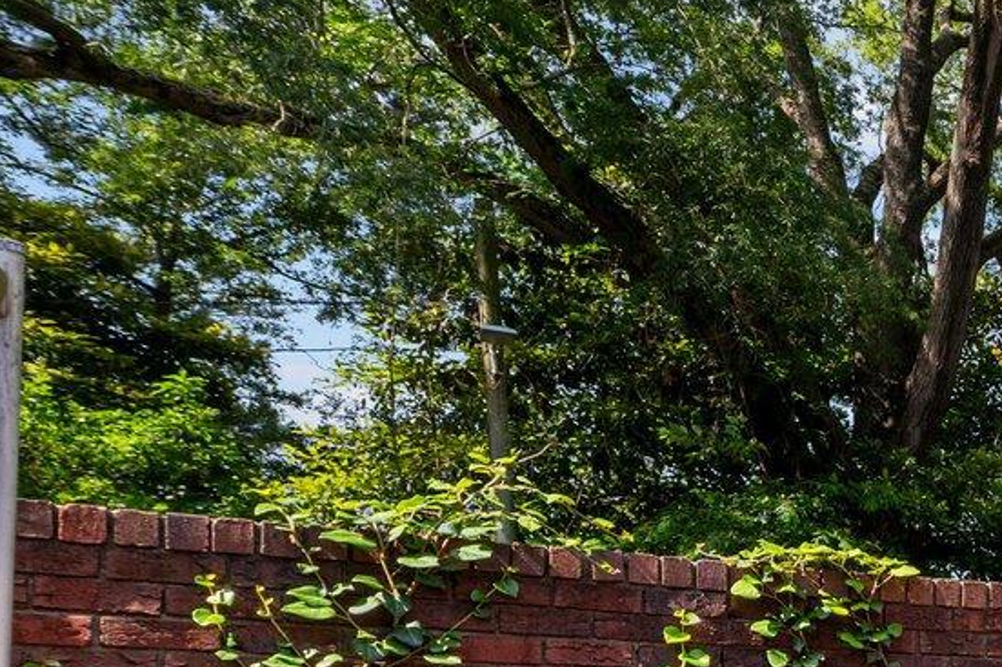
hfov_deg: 23.3
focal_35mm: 52
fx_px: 1447
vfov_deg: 24.2
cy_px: 736
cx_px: 1733
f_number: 8
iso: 250
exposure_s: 1/100
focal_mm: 14
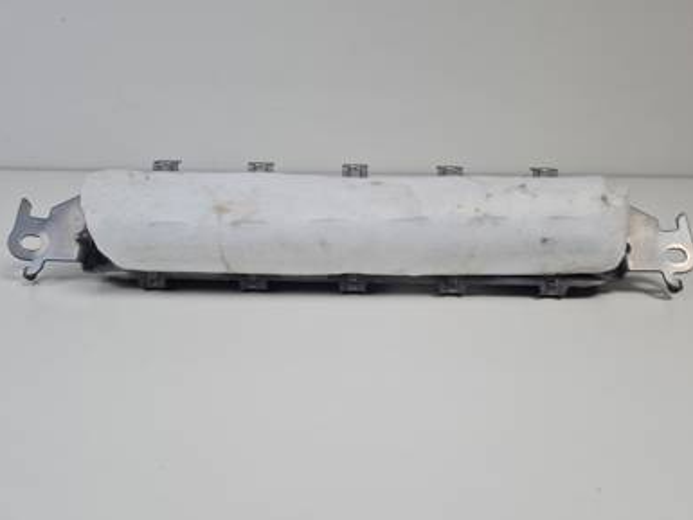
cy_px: 254
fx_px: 541
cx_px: 356
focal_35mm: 27
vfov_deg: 51.4
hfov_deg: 65.3
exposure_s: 1/438
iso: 50
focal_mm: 5.4
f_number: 1.8
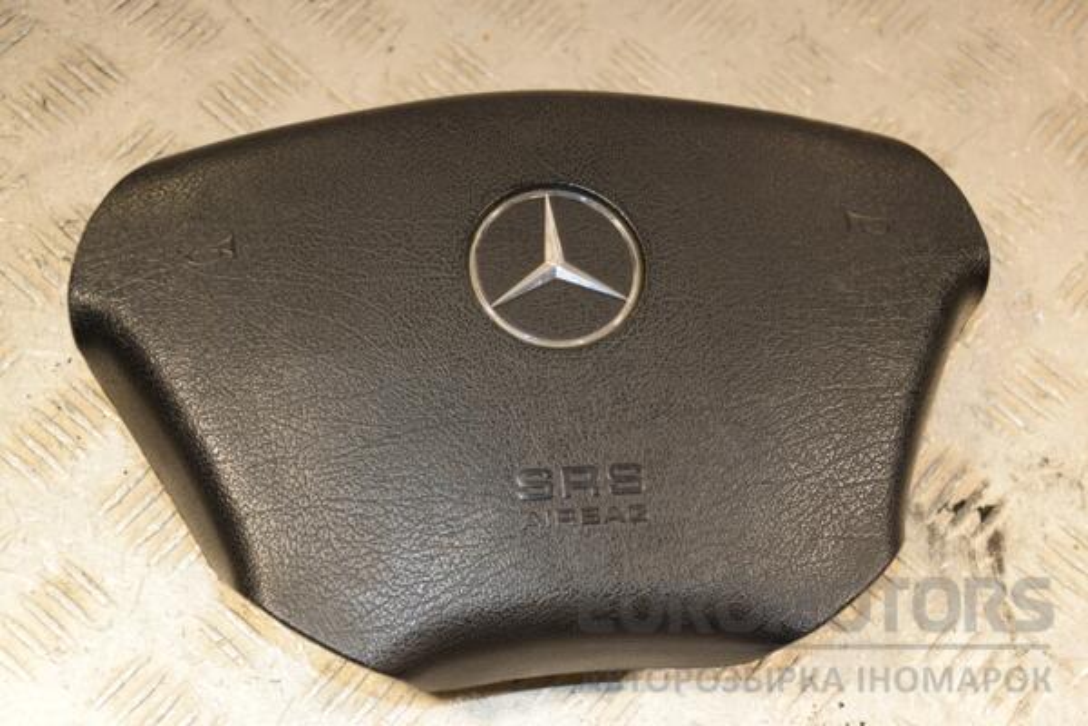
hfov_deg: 31.9
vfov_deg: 21.6
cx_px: 544
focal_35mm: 63
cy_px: 363
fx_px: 1904
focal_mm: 42
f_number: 4.8
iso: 800
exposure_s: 1/200
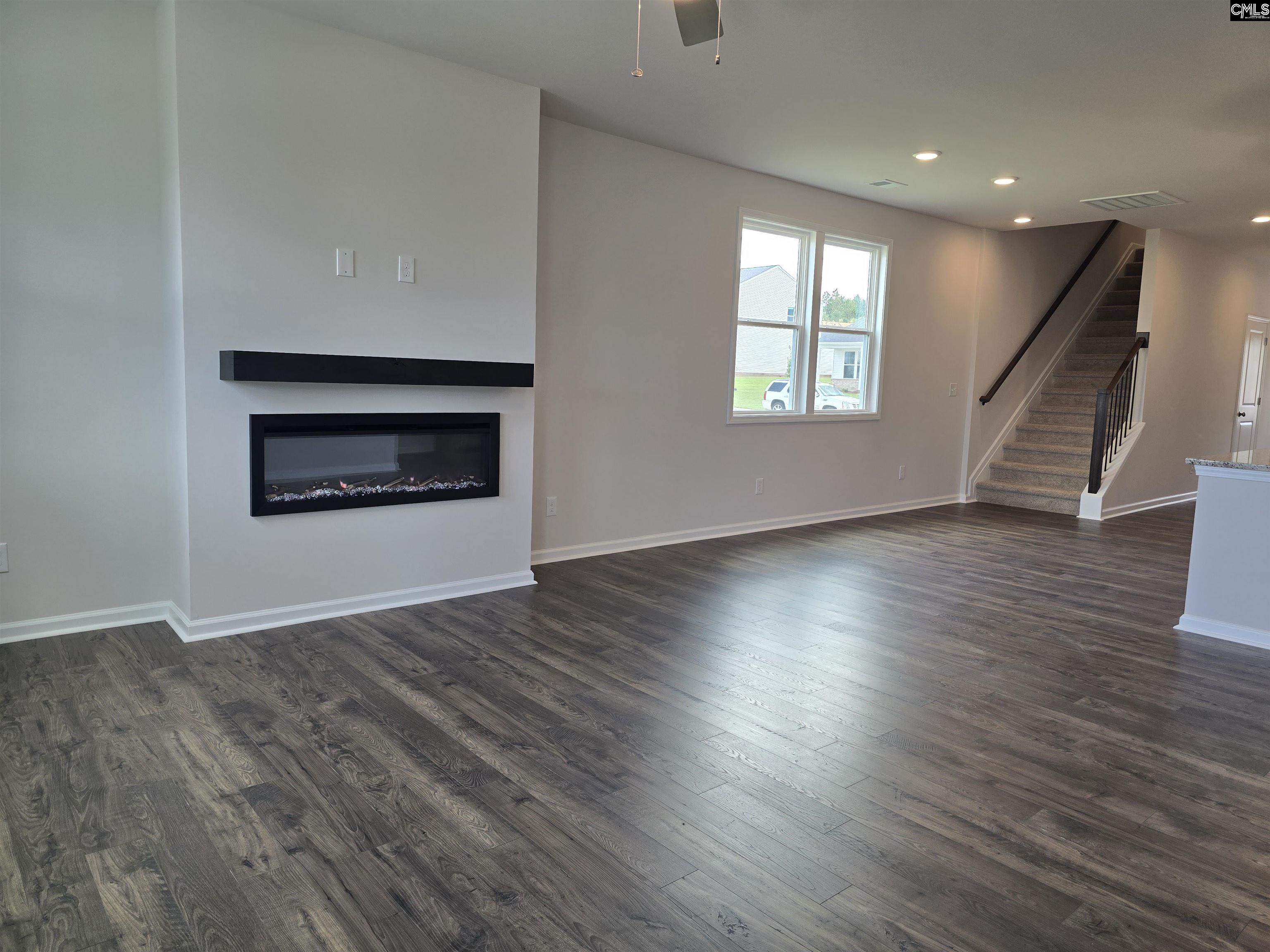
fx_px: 844
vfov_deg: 58.9
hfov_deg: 73.9
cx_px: 635
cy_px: 476
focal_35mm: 23
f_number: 1.7
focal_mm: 6.3
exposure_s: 1/120
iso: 50
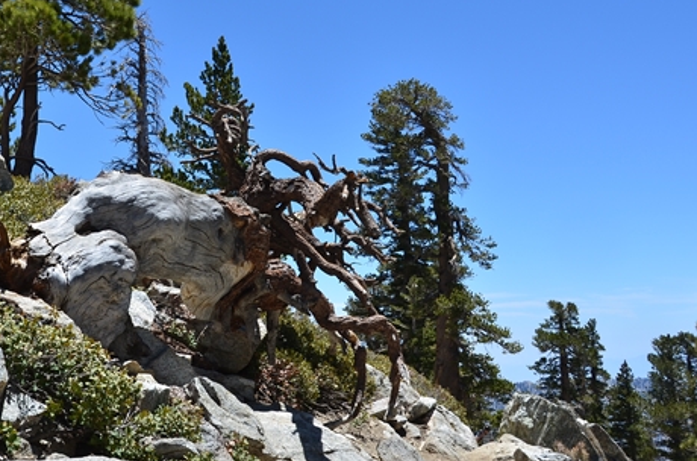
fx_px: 907
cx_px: 167
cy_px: 187
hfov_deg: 40.7
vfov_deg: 28.4
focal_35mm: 47
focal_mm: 18
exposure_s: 1/320
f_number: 7.1
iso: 100
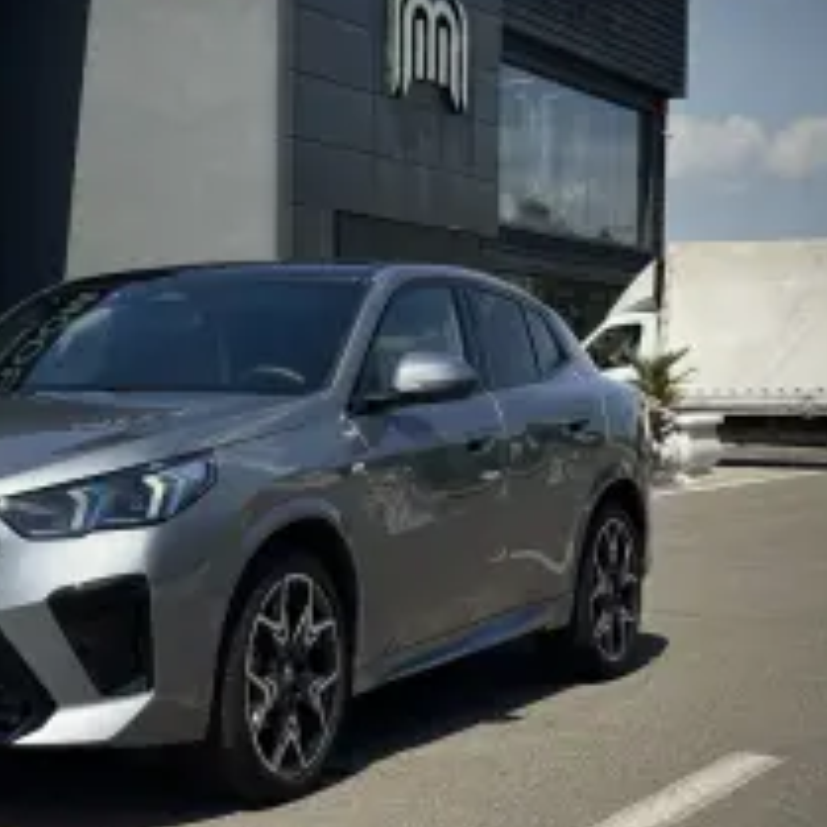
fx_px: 1973
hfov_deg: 23.3
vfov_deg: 23.7
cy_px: 475
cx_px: 162
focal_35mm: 73
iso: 64
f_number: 1.78
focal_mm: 6.76
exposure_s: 1/5848
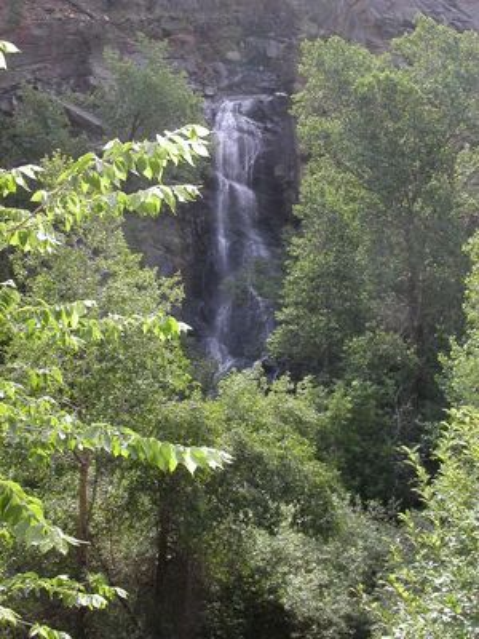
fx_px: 923
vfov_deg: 38.2
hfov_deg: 29.1
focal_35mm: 50
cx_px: 240
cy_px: 320
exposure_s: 1/60
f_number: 8
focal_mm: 10.3
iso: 100
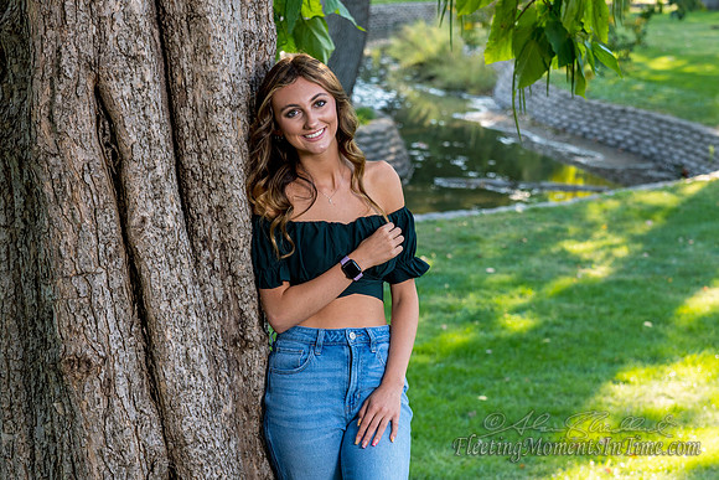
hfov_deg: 28.8
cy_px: 240
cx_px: 360
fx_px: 1398
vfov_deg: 19.5
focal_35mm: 70
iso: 250
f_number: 5
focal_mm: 70
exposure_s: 1/160
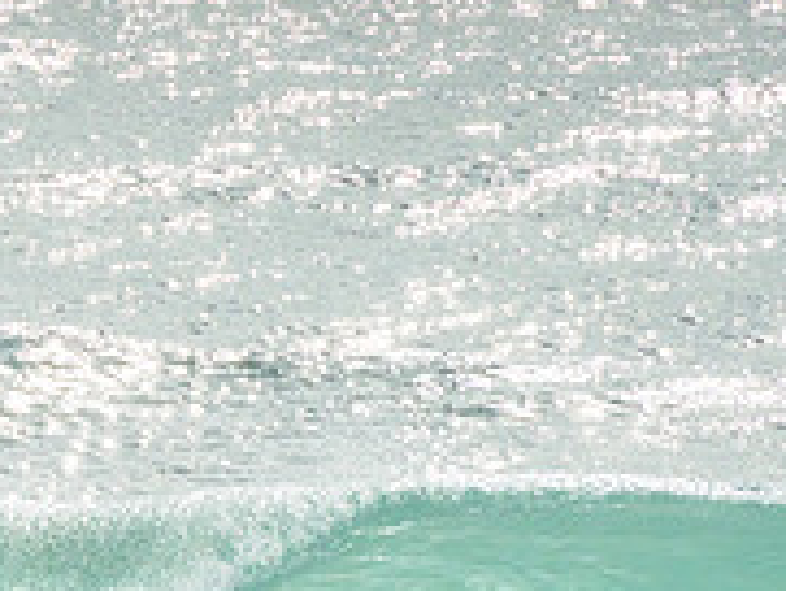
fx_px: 34264
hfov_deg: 1.3
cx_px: -55
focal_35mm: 1508
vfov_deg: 1.0
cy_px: 586
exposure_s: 1/1600
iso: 500
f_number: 20
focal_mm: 400
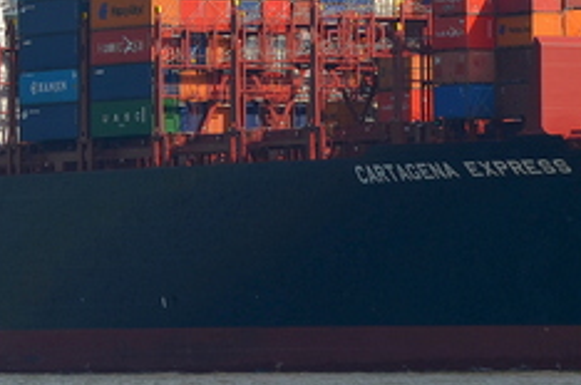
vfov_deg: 2.4
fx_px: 9261
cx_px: 52
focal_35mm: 575
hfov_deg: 3.6
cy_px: -209
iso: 100
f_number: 10
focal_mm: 112
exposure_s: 1/400
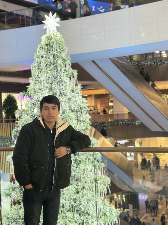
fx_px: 311
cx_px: 84
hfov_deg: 30.3
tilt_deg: +0.0
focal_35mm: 48
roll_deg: +2.5
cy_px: 112
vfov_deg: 39.7
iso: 80
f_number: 1.78
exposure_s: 1/50
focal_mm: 6.86
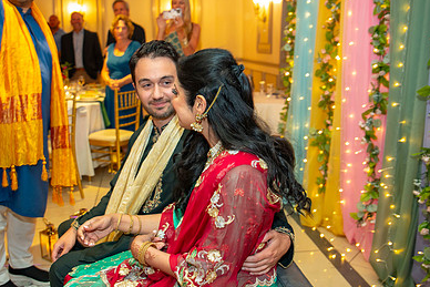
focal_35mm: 39
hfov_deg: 49.4
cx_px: 189
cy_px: 151
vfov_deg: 34.2
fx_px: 466
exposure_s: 1/60
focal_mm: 24
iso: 1000
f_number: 2.8
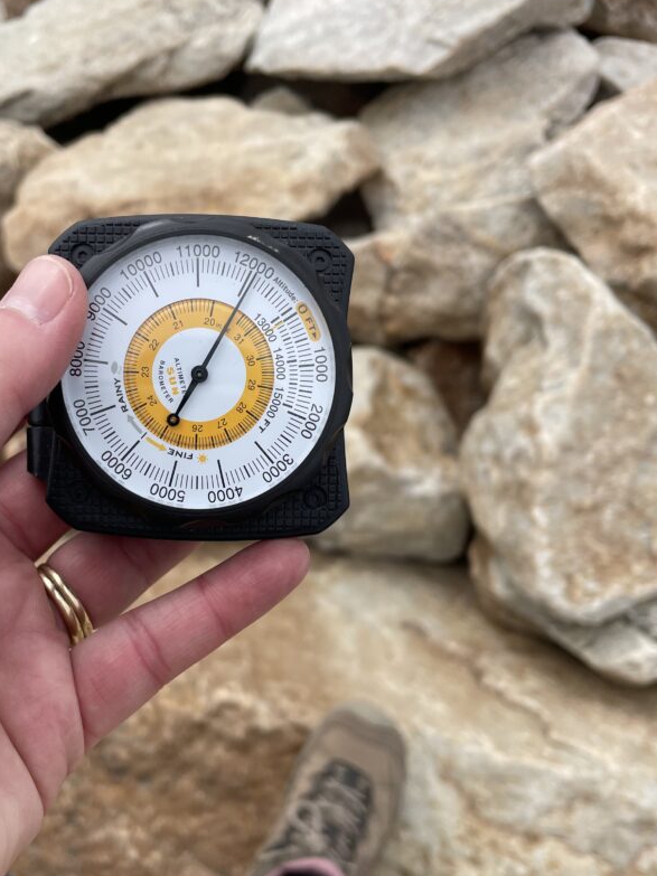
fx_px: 861
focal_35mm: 34
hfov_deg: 41.5
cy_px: 486
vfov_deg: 53.9
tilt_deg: -53.8
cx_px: 244
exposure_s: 1/4464
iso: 32
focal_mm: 4.2
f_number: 1.6
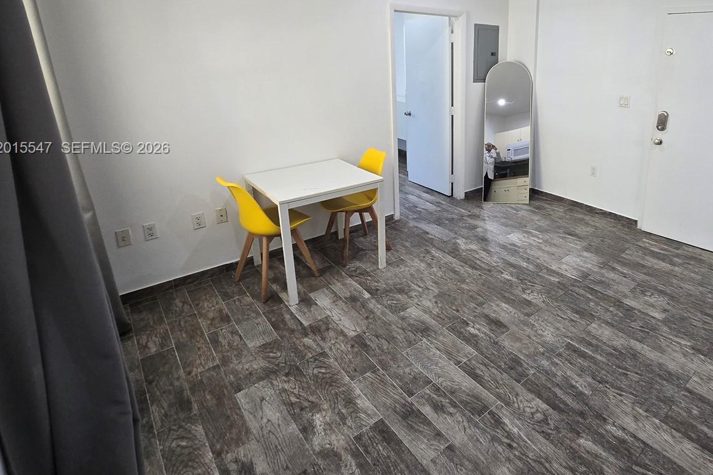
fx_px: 376
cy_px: 149
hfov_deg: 83.9
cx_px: 475
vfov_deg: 62.5
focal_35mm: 19
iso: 200
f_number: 2.2
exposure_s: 1/60
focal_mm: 2.2
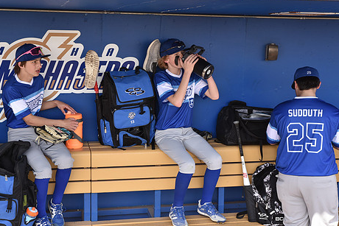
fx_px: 593
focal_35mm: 63
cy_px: 126
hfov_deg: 31.9
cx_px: 165
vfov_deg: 21.6
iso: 400
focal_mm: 50
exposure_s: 1/200
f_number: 7.1
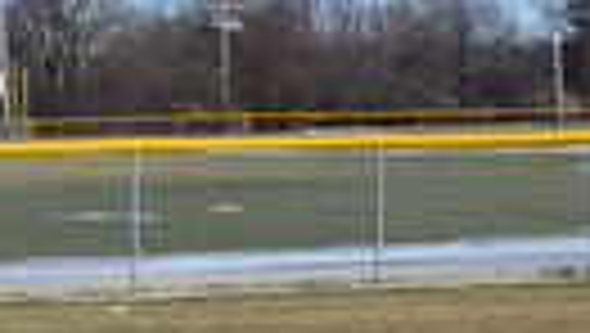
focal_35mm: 199
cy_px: -418
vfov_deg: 5.9
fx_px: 3116
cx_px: -477
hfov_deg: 10.2
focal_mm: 26
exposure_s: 1/250
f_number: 8
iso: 100
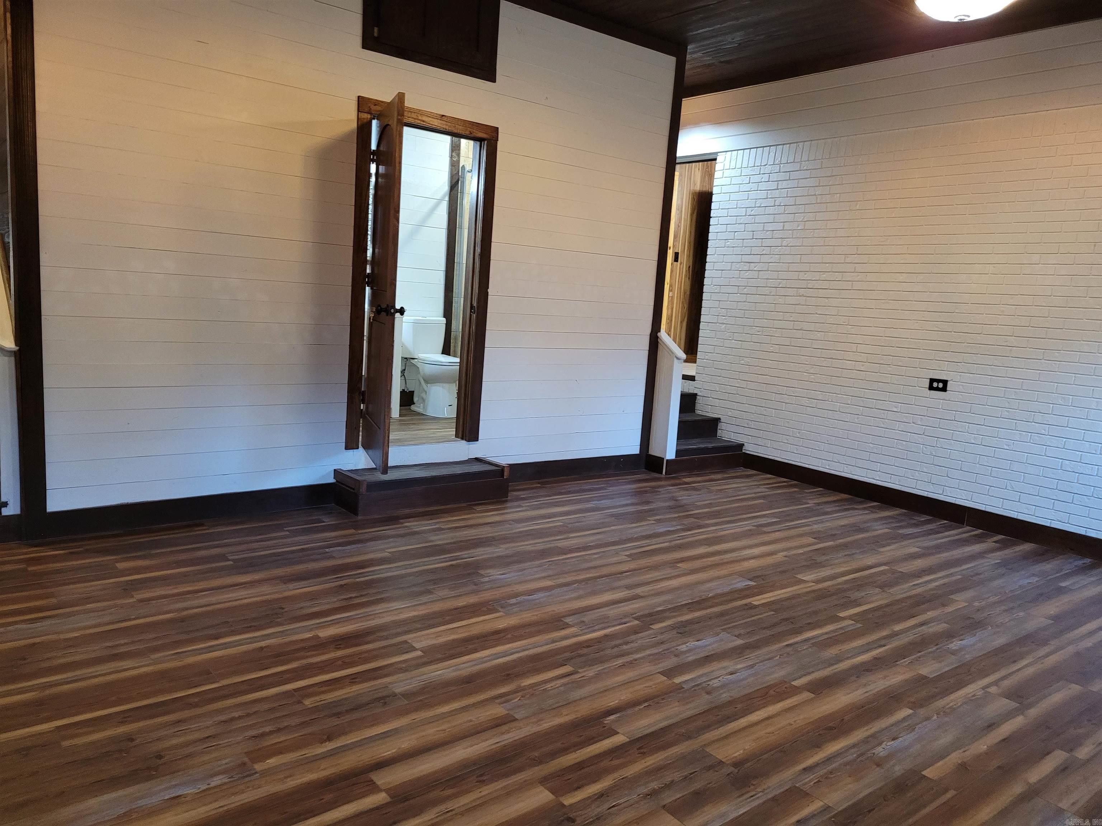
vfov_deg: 53.1
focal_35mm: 26
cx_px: 551
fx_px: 828
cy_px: 413
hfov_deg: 67.3
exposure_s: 1/40
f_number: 1.8
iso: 500
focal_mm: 5.4
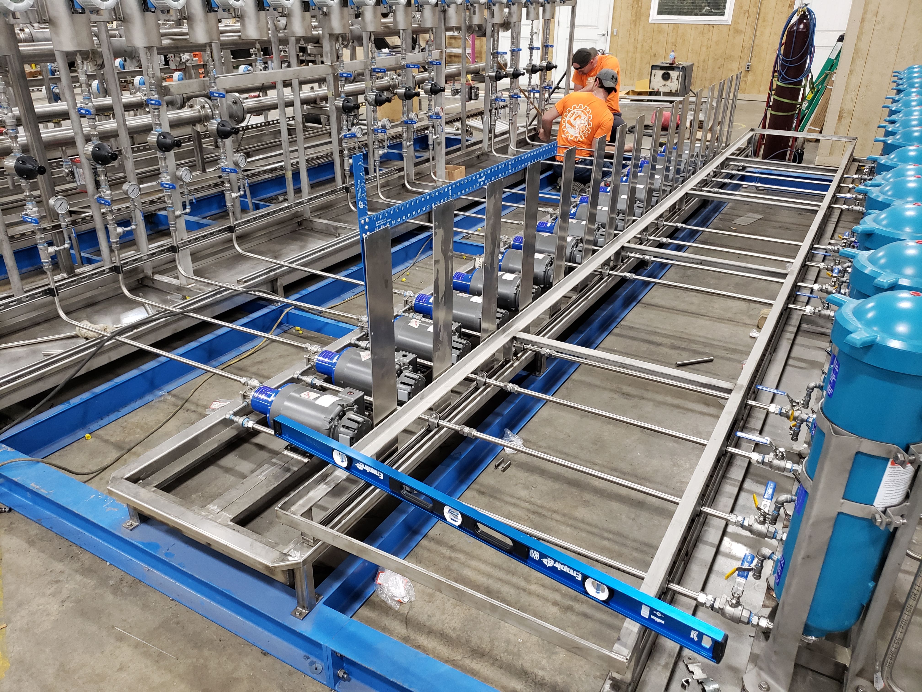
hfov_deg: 67.3
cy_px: 346
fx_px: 693
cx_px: 461
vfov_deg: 53.1
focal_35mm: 26
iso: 250
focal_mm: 4.3
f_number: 1.5
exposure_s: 1/24
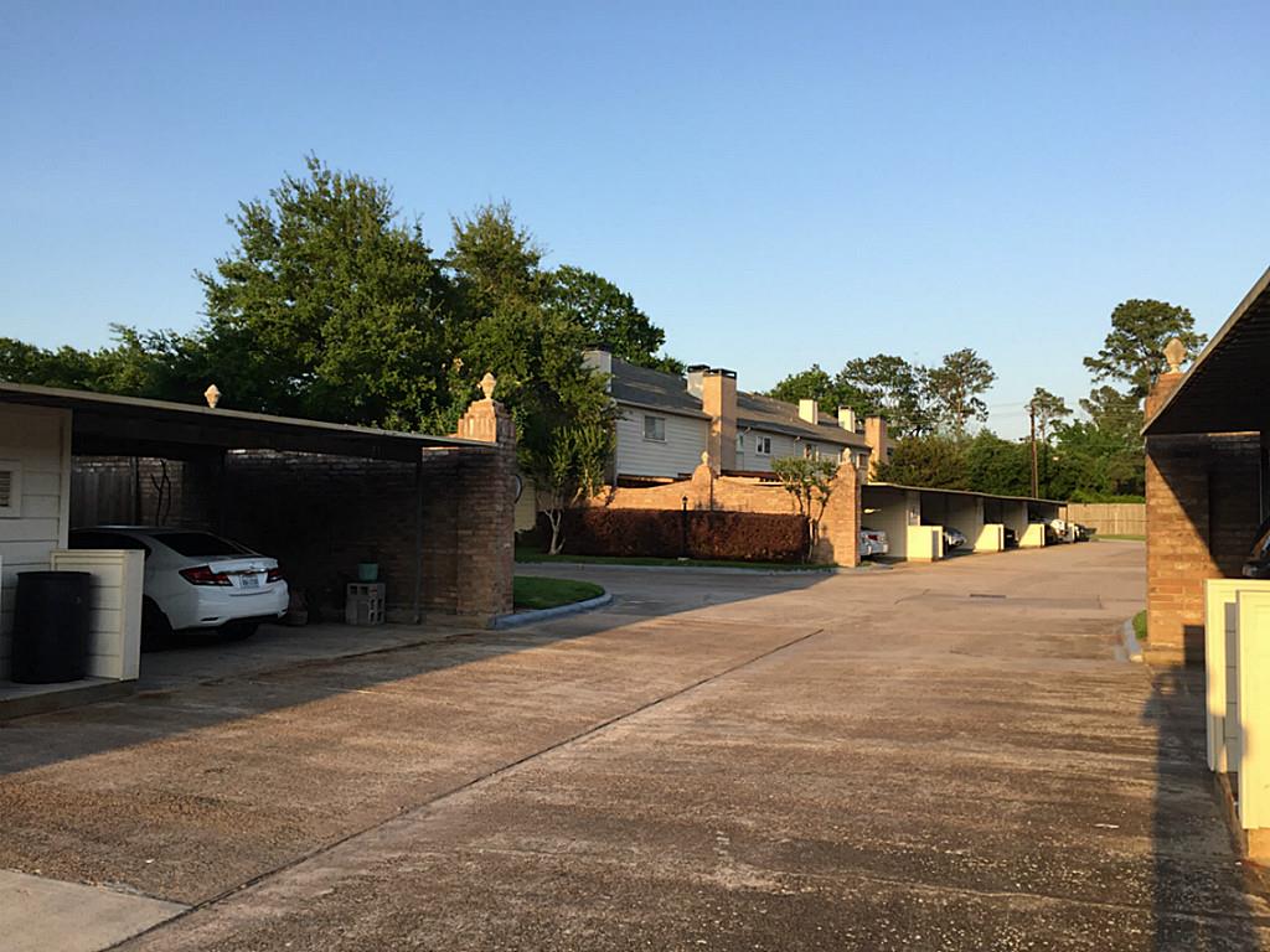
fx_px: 1064
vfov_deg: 48.2
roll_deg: -0.6
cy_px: 476
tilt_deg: +0.7
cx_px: 635
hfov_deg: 61.7
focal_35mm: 29
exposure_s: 1/549
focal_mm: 4.15
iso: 32
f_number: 2.2
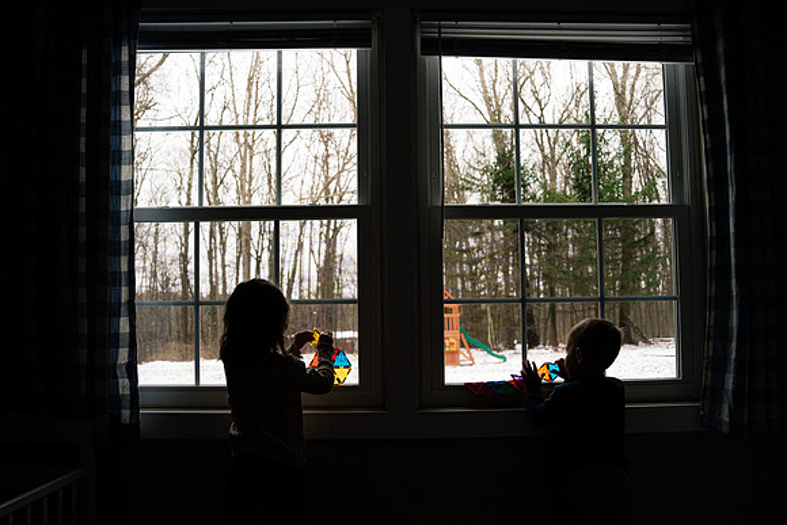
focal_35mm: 30
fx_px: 646
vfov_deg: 44.1
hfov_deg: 62.6
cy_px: 292
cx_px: 409
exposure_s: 1/250
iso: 400
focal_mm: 24
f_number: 2.8
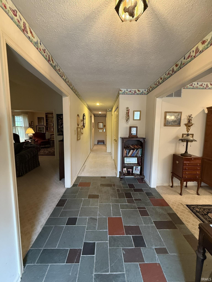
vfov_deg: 102.1
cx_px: 106
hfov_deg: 85.7
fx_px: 114
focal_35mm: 14
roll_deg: +0.3
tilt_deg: -6.2
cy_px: 141
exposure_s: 1/60
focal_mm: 2.22
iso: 500
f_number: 2.2
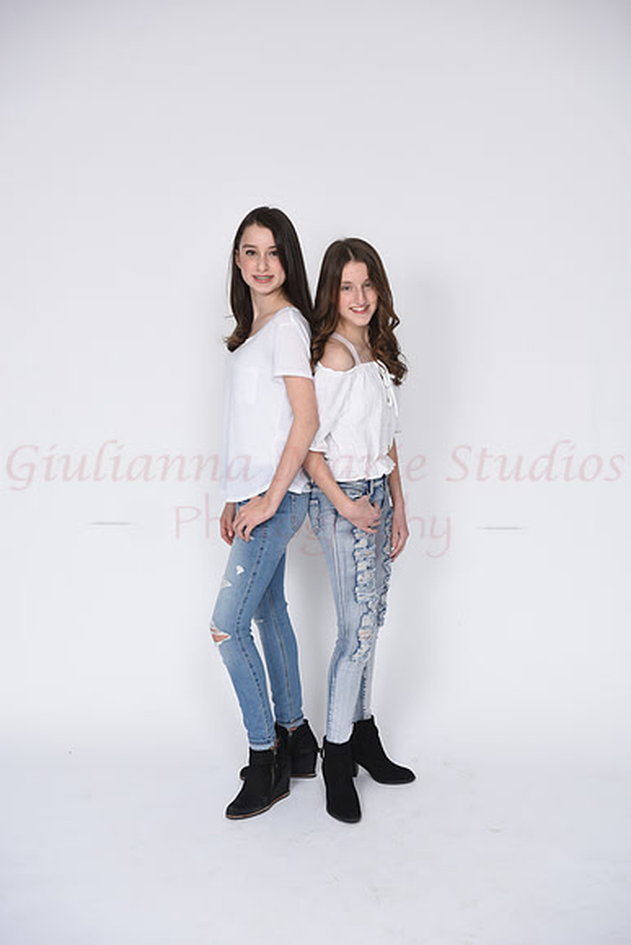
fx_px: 1261
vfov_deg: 41.1
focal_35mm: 48
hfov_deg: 28.1
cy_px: 472
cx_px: 316
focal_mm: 48
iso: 160
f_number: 8
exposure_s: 1/100
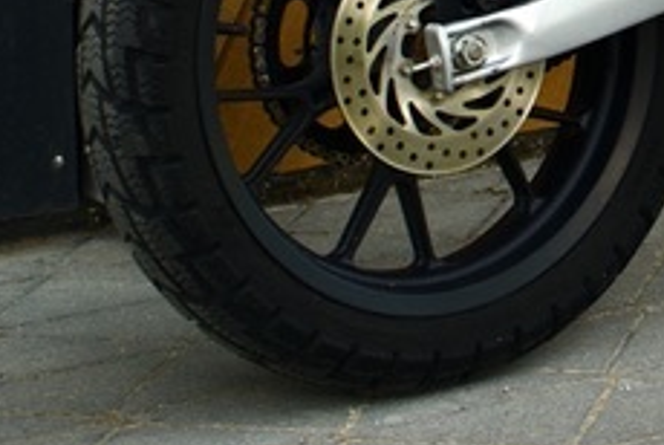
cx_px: 762
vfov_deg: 8.1
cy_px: -335
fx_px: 3047
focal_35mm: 165
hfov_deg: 12.2
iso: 250
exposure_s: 1/160
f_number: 4
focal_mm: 35
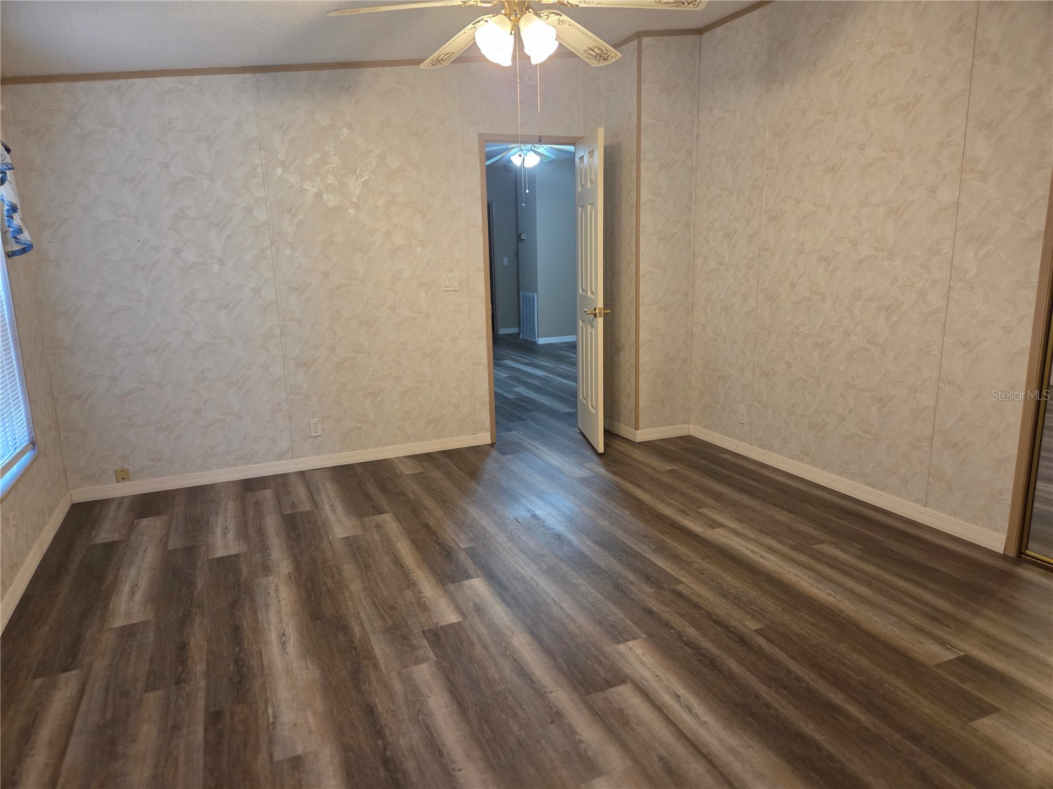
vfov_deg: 58.9
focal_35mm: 23
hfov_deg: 73.9
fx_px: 700
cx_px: 526
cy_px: 394
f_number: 1.8
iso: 500
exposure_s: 1/120
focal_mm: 5.4
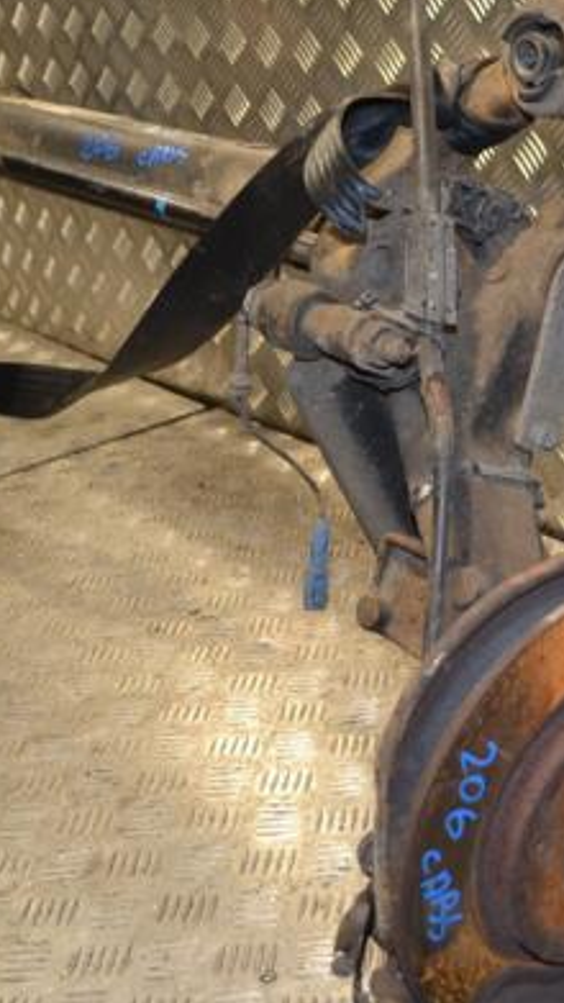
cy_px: 495
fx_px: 1409
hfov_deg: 22.2
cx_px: 492
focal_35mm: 53
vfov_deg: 39.2
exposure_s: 1/125
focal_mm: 22
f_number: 4
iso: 280
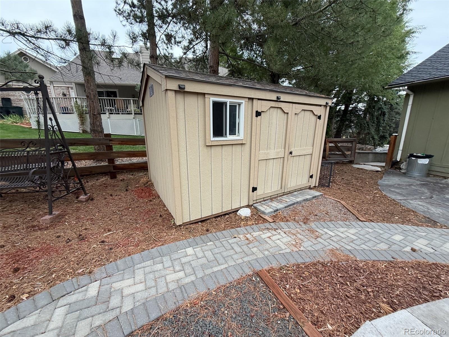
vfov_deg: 85.7
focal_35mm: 14
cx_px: 224
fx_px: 182
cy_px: 168
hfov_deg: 102.1
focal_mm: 2.22
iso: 80
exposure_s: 1/121
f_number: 2.2
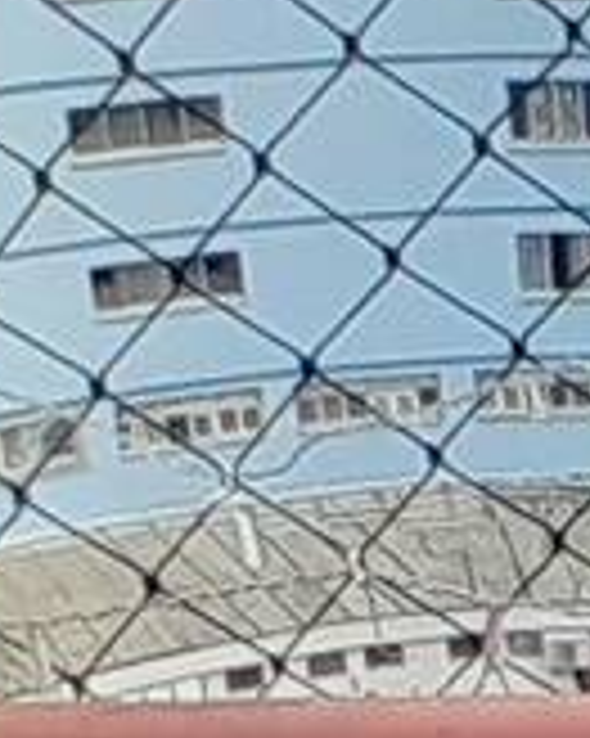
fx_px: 3190
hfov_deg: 9.7
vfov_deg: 12.6
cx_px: 1230
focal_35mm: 146
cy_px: 1062
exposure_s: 1/491
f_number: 2.2
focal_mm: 1.46
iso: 40
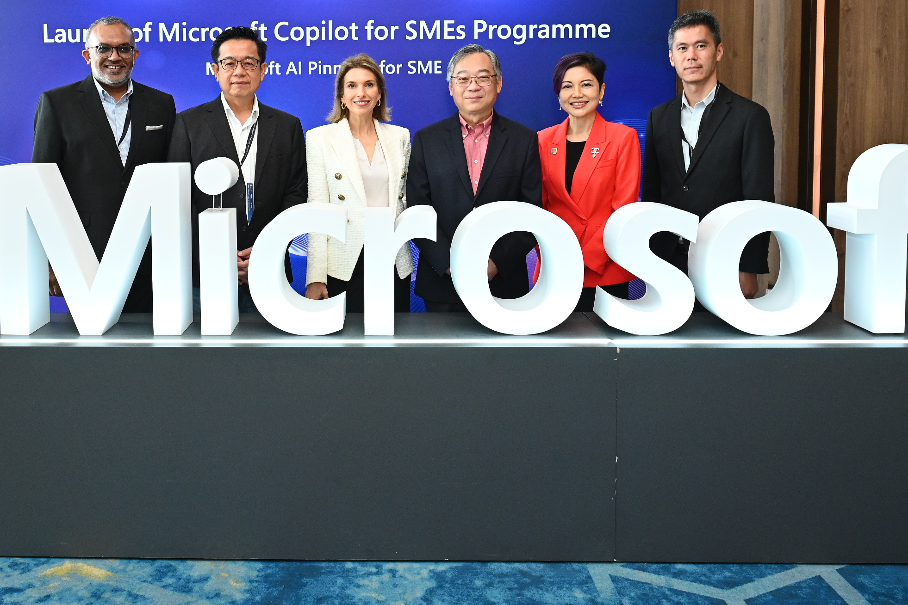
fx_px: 933
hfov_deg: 51.3
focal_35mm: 37
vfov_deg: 35.3
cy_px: 170
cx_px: 337
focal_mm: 24
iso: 2000
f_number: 4.5
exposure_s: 1/160
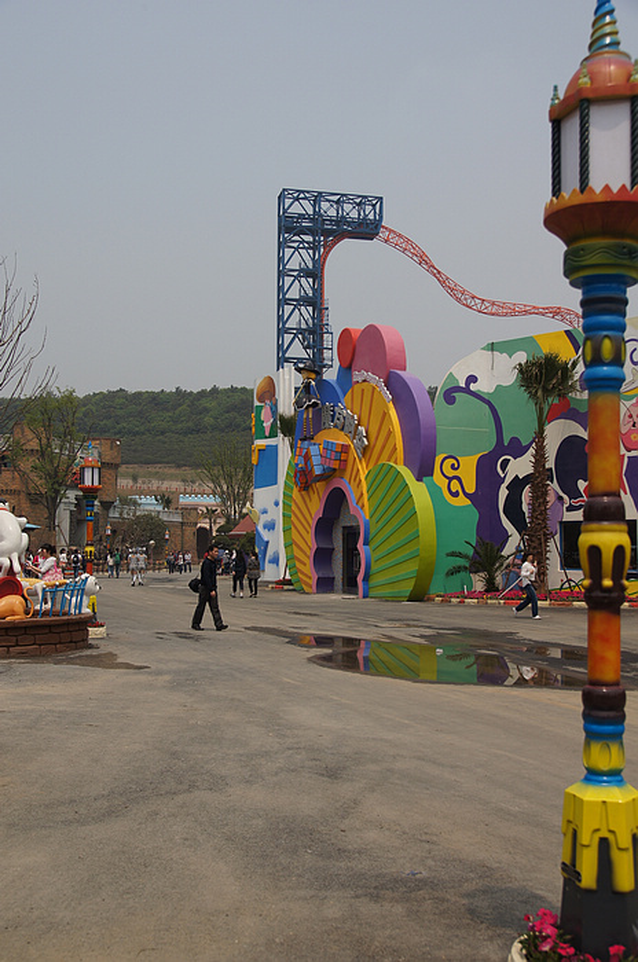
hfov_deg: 34.1
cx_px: 319
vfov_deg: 49.6
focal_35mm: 39
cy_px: 481
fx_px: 1041
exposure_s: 1/1250
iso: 100
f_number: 5
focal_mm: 26
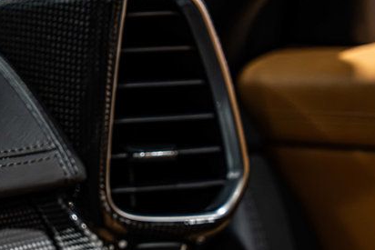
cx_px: -34
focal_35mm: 174
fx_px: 1813
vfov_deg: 7.9
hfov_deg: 11.6
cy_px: 120
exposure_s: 1/25
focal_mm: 70
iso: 1600
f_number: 4
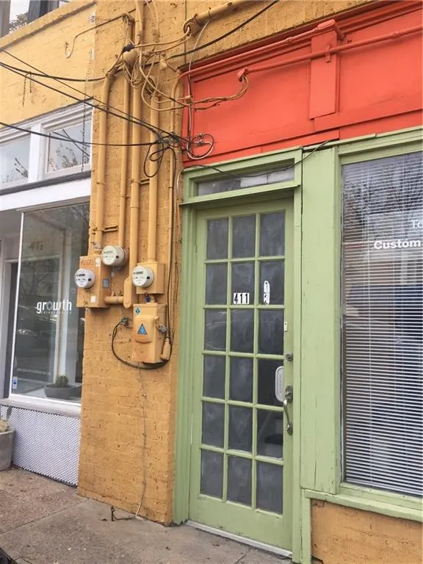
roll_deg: -0.4
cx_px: 212
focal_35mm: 29
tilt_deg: +4.0
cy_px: 282
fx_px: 472
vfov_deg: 61.7
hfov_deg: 48.2
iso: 32
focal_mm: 4.15
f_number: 2.2
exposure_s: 1/363
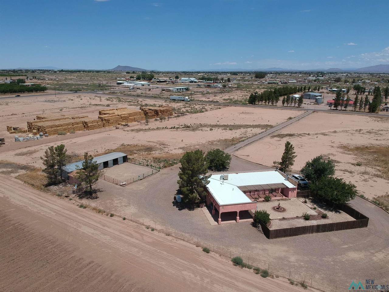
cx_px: 194
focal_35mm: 25
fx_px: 281
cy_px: 146
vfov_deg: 54.9
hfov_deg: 69.4
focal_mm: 4.49
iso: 100
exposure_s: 1/2000
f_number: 2.6
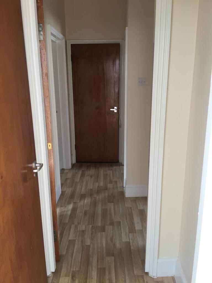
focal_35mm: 29
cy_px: 142
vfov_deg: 61.7
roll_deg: +1.1
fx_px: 237
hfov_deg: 48.2
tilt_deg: -14.2
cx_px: 106
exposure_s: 1/33
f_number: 2.2
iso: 32
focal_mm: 4.15
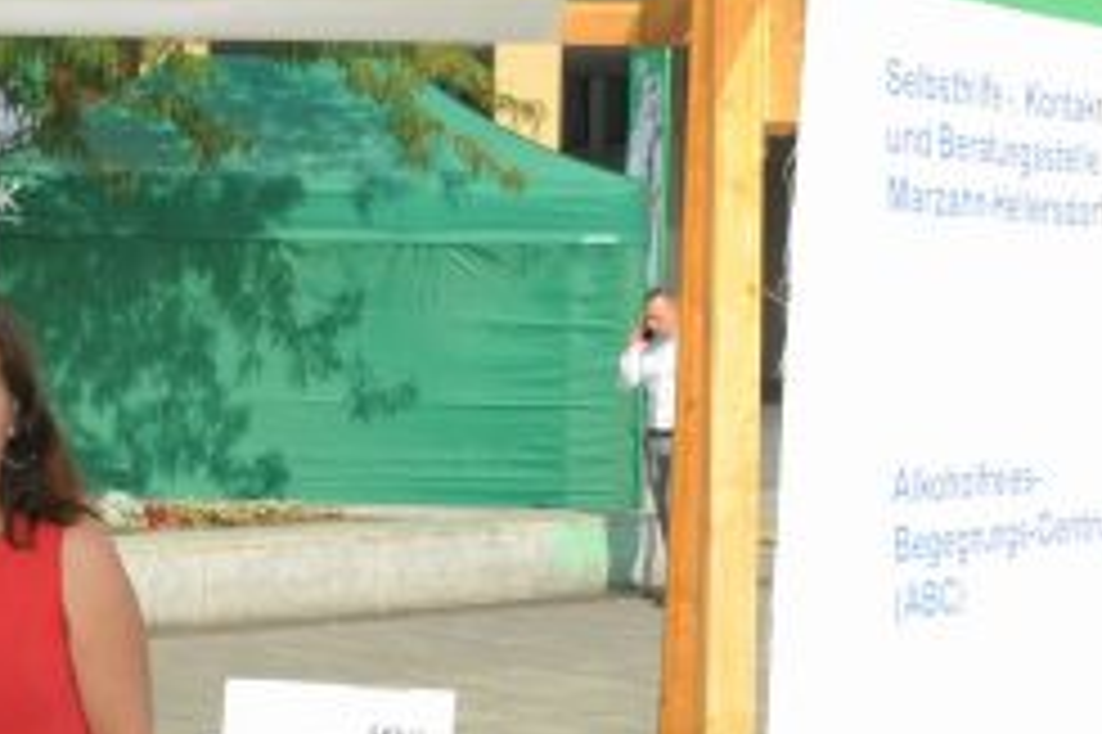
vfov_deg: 15.5
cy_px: 468
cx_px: 85
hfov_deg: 22.5
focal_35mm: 88
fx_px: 2692
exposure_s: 1/250
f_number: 10
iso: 200
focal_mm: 18
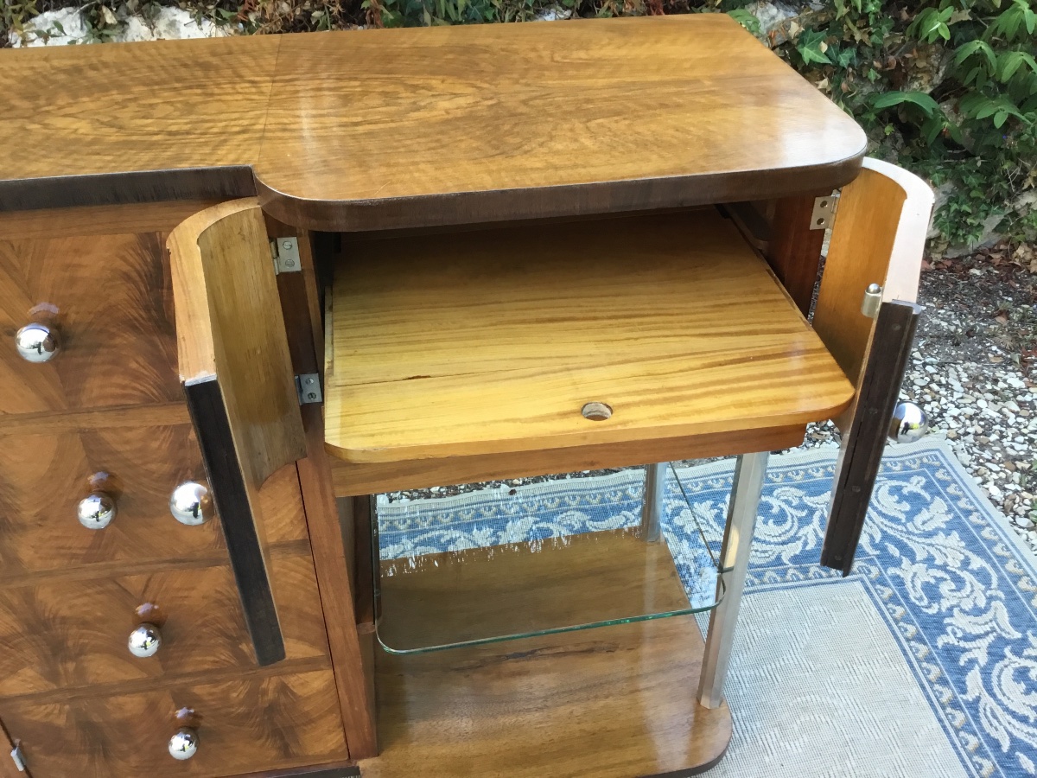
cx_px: 518
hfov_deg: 58.4
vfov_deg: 45.4
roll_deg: +0.3
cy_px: 389
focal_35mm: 31
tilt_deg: -33.3
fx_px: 929
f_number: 2.4
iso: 32
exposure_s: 1/33
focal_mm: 3.3
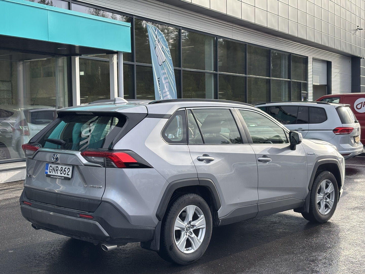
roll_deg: +1.2
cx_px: 182
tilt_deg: -2.2
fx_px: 548
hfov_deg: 36.8
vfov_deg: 28.0
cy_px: 137
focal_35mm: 52
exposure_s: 1/831
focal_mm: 5.96
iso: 32
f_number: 1.6
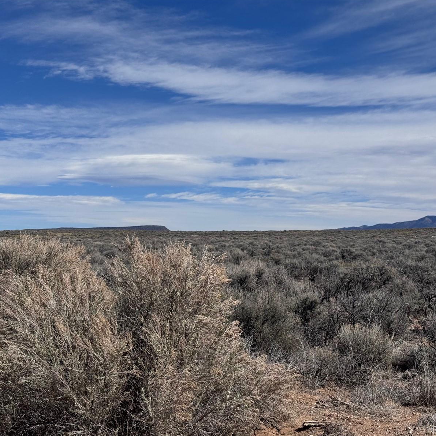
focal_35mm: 57
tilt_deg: +1.4
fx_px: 812
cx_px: 199
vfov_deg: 30.0
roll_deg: -1.4
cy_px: 218
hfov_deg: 30.0
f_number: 1.78
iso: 80
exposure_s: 1/10526
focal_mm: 6.76
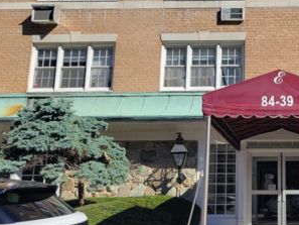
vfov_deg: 26.0
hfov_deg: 32.2
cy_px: 84
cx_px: 284
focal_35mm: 56
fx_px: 484
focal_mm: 5.4
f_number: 1.8
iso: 40
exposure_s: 1/2038
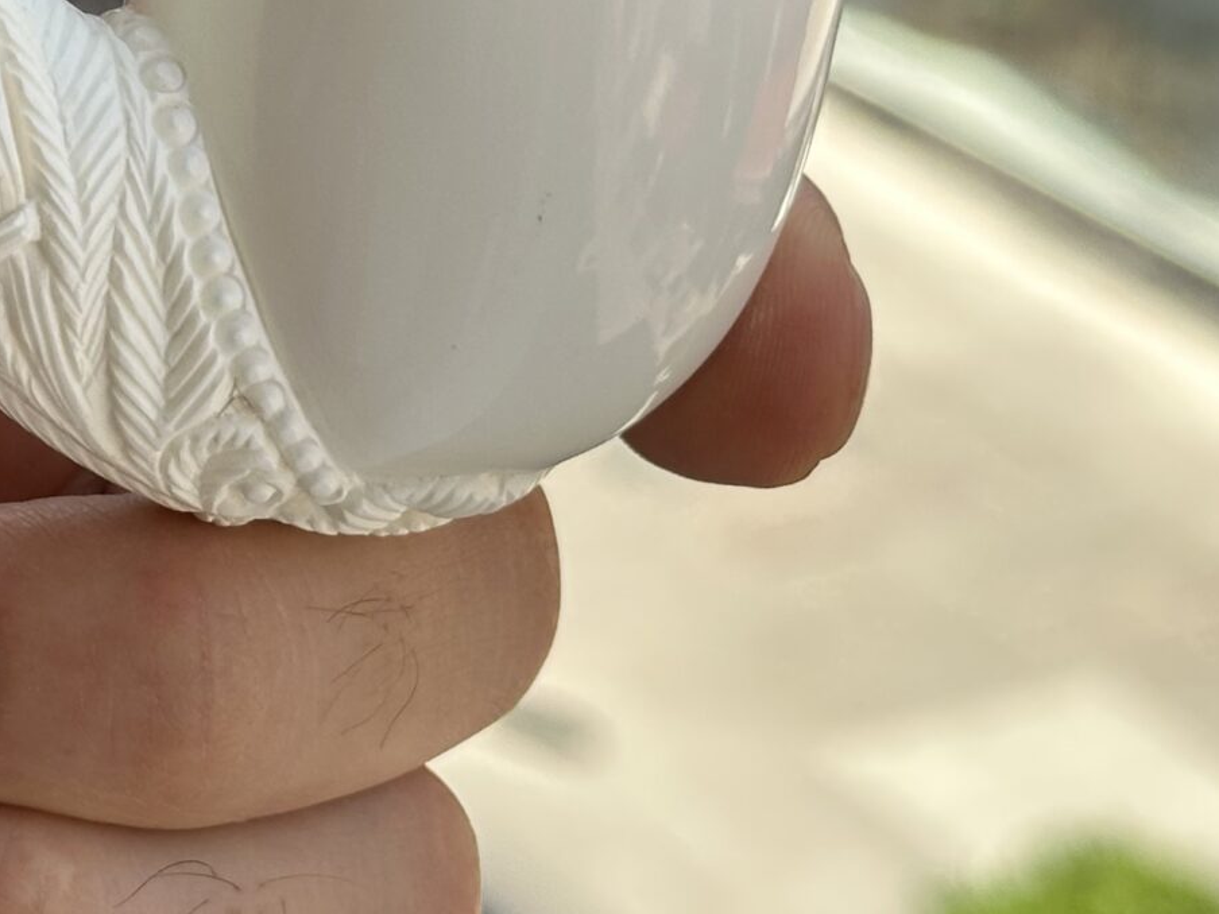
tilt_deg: -20.6
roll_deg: -0.7
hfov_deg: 14.1
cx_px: -198
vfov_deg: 10.8
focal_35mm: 136
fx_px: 4789
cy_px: -67
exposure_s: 1/719
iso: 64
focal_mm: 6.86
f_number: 1.78
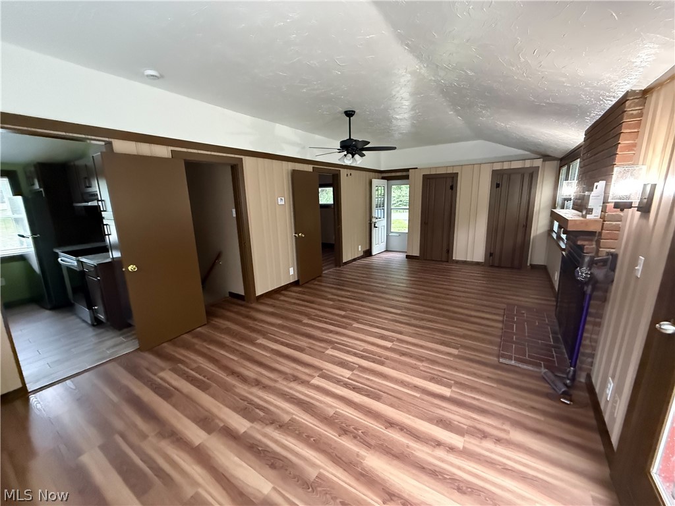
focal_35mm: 14
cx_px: 338
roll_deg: +1.7
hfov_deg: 102.1
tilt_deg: -10.8
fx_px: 273
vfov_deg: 85.7
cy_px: 253
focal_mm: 2.22
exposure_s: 1/60
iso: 1000
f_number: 2.2
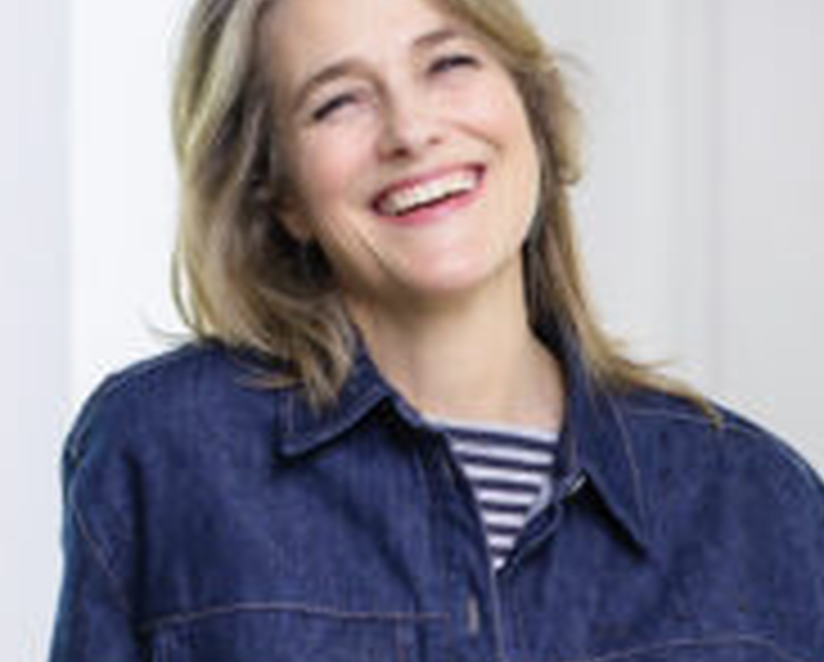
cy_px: 754
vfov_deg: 8.6
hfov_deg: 10.8
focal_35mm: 178
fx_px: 4348
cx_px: 684
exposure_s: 1/250
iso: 160
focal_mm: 50
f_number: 2.2
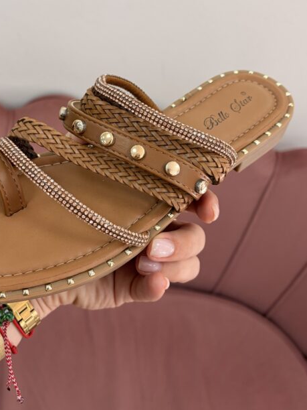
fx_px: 402
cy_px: 161
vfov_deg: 53.5
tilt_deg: -47.7
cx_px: 116
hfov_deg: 41.5
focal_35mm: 34
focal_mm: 5.96
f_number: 1.6
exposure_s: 1/121
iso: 50
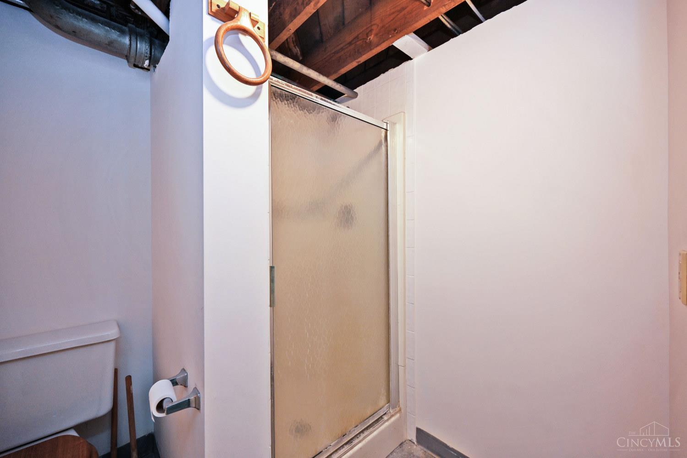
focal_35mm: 14
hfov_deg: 104.3
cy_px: 229
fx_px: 267
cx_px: 344
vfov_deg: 81.2
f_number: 4
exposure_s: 1/60
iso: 640
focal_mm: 14
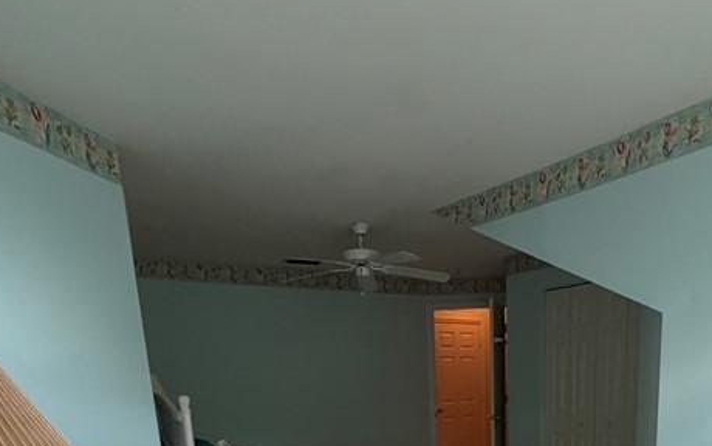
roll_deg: +3.0
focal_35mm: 33
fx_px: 641
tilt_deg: -14.1
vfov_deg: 31.3
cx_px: 472
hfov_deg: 56.9
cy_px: 553
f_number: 2.2
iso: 320
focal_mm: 2.22
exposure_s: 1/121
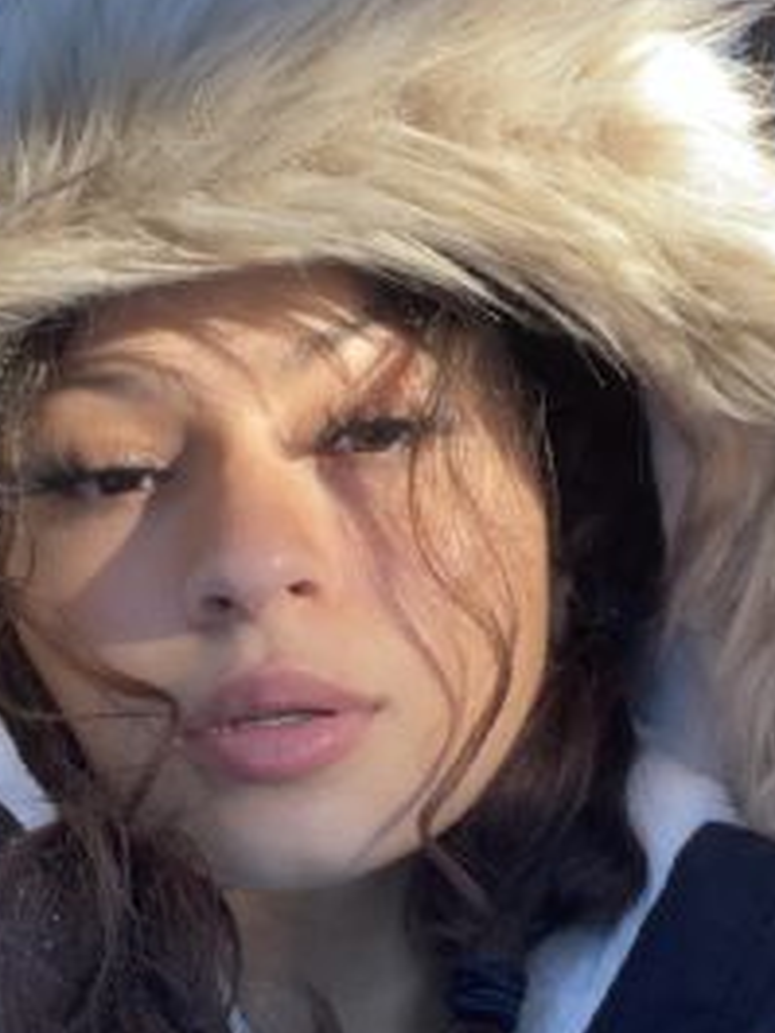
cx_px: 315
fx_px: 2028
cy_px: 499
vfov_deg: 28.5
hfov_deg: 21.6
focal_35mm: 68
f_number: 2.2
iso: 32
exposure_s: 1/121
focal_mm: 2.71
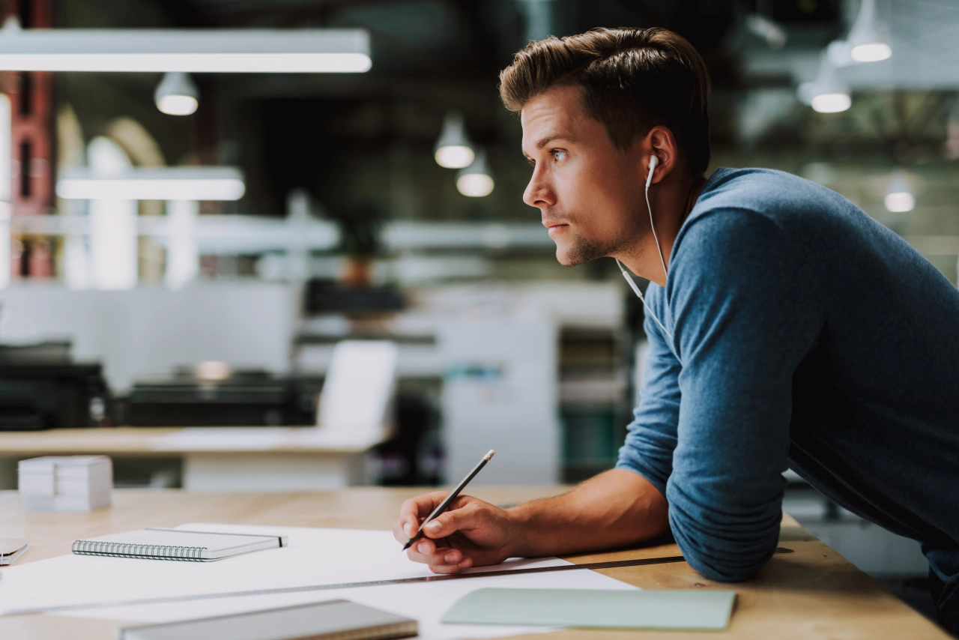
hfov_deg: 39.6
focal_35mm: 50
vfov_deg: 27.0
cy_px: 320
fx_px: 1332
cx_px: 480
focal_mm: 50
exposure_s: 1/200
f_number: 1.4
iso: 125
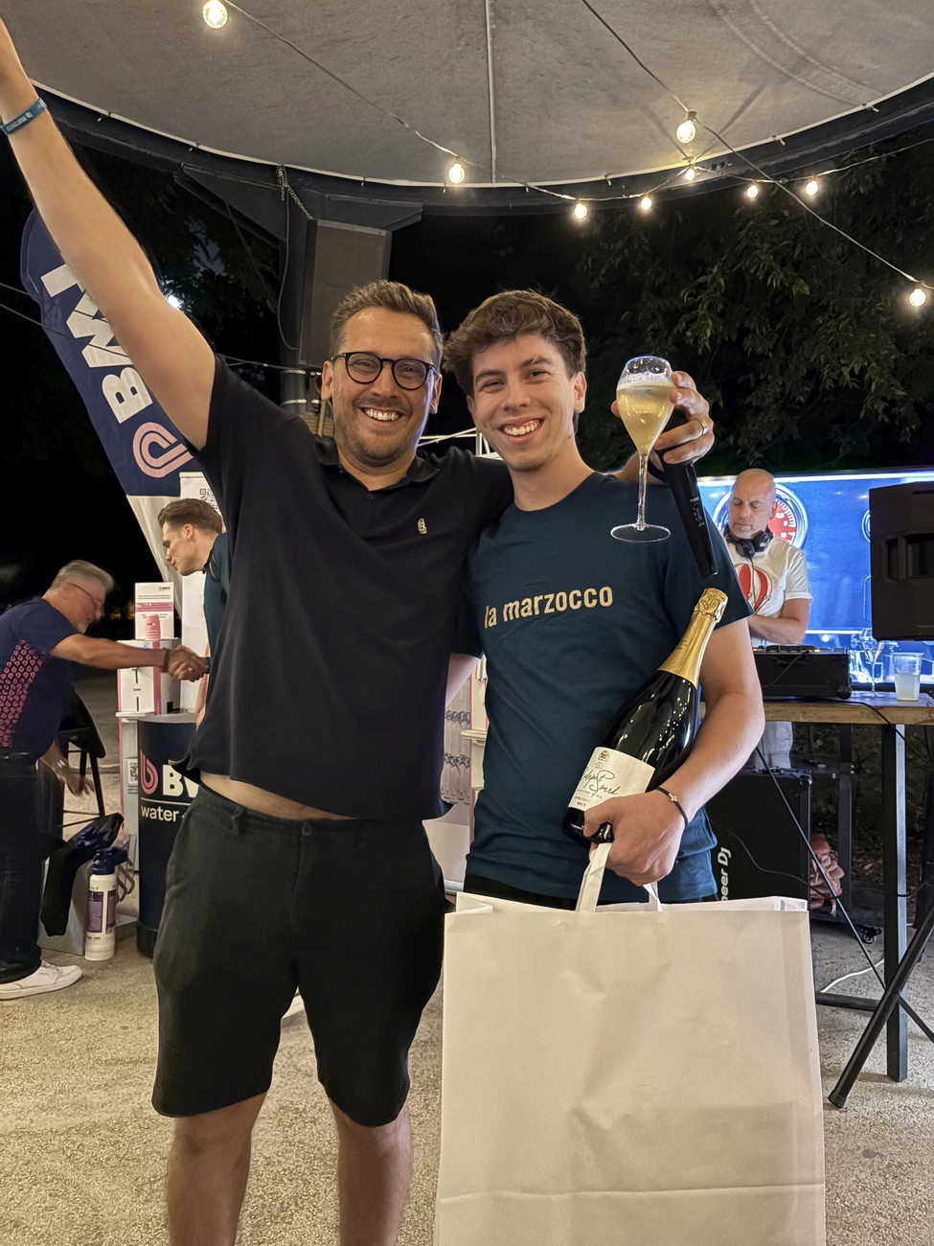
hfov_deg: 53.1
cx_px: 467
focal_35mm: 26
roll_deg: +0.5
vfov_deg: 67.3
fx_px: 935
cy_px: 623
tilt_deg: +0.9
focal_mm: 5.96
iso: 1000
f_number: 1.6
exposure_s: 1/25
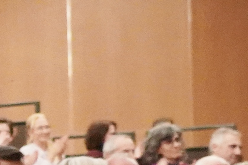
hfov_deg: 7.1
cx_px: -322
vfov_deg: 4.9
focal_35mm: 277
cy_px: 290
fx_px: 1908
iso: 12800
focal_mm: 36
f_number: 4
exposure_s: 1/30
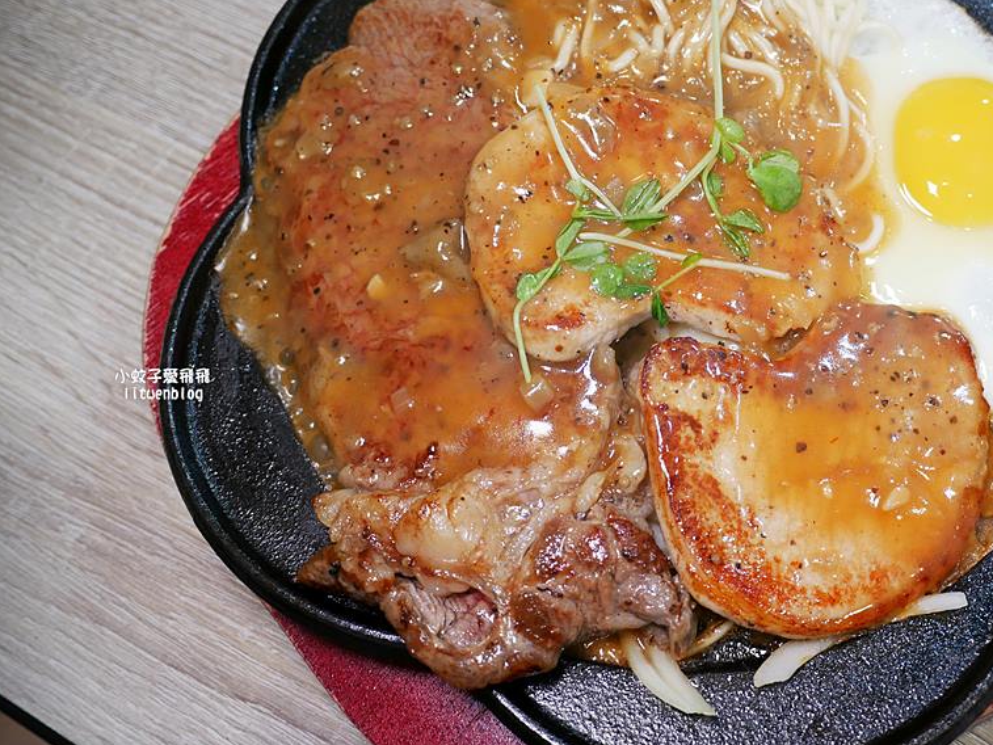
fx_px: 1062
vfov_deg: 38.6
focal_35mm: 37
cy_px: 319
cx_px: 644
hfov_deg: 49.4
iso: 250
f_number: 2.5
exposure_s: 1/60
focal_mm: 14
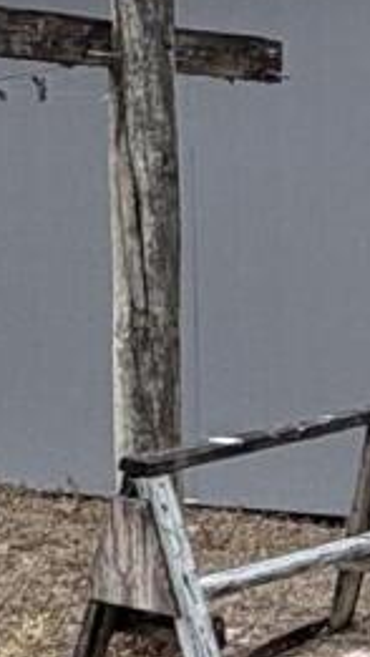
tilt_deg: -4.7
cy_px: 347
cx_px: 1170
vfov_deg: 18.3
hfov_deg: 8.4
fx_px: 2039
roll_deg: -0.9
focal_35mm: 117
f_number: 2.2
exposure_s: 1/544
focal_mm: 2.22
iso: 64
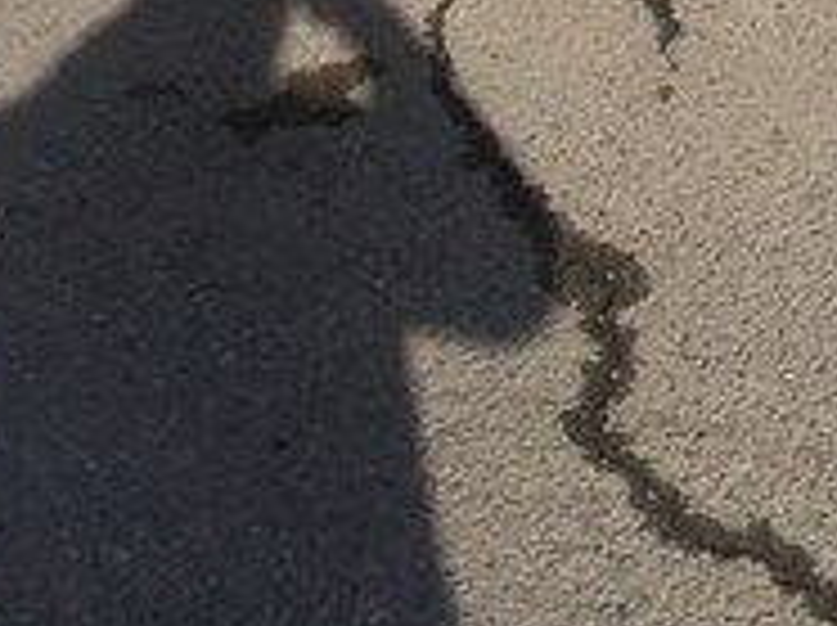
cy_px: -448
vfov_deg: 13.1
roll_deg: -0.5
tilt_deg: -19.9
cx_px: 774
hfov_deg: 18.7
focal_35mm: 103
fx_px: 2487
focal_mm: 4.15
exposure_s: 1/4115
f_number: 2.2
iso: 32
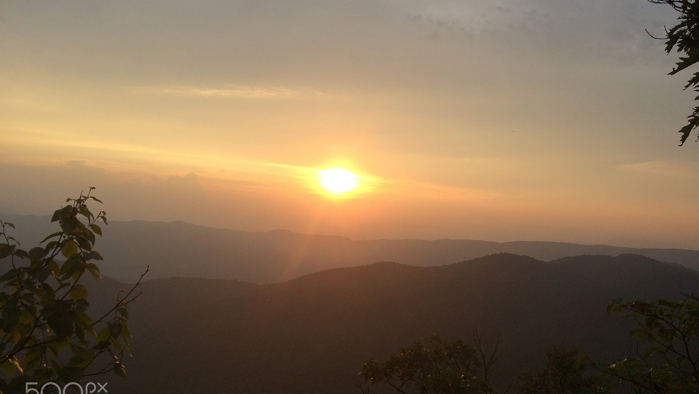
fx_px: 593
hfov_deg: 61.0
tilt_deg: +4.8
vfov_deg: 36.7
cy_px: 185
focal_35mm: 32
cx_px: 352
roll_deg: -1.0
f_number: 2.2
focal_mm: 4.15
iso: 32
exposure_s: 1/820
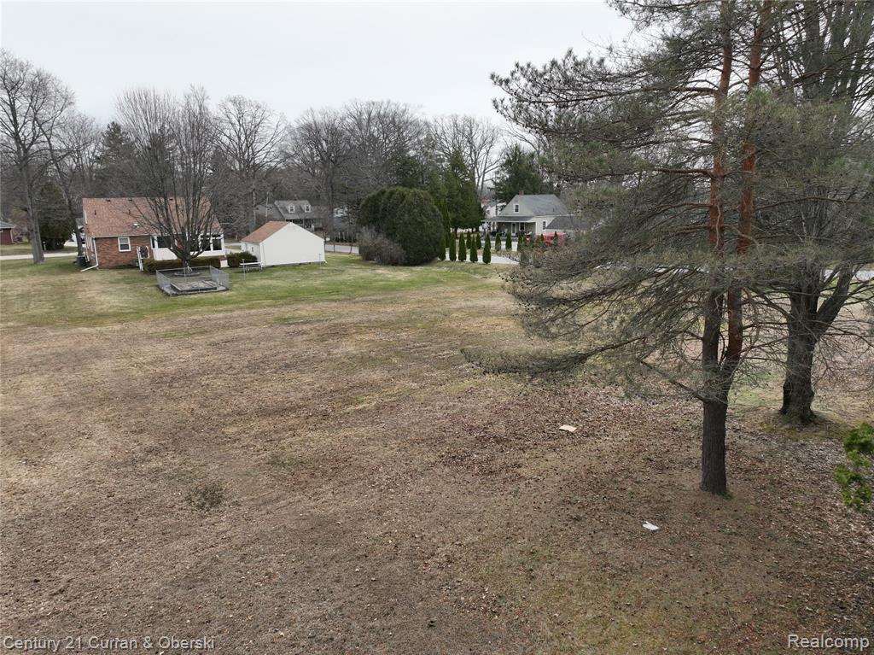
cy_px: 328
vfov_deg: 56.8
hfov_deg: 71.6
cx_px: 437
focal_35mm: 24
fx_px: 606
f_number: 2.8
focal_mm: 12.29
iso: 200
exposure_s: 1/2000
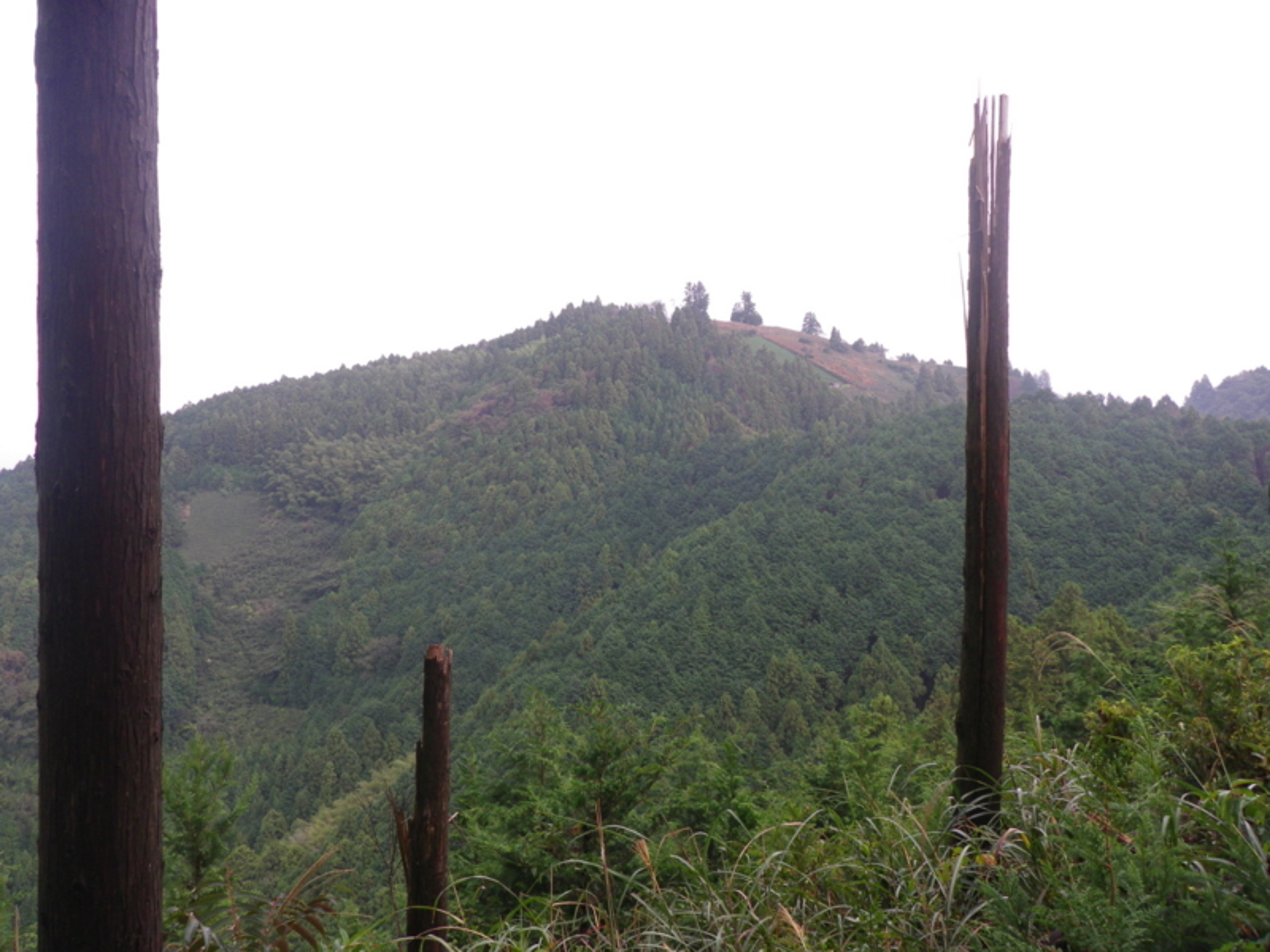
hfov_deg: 52.6
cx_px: 635
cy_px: 476
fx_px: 1284
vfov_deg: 40.7
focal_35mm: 35
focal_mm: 6.2
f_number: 3.8
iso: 64
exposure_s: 1/200
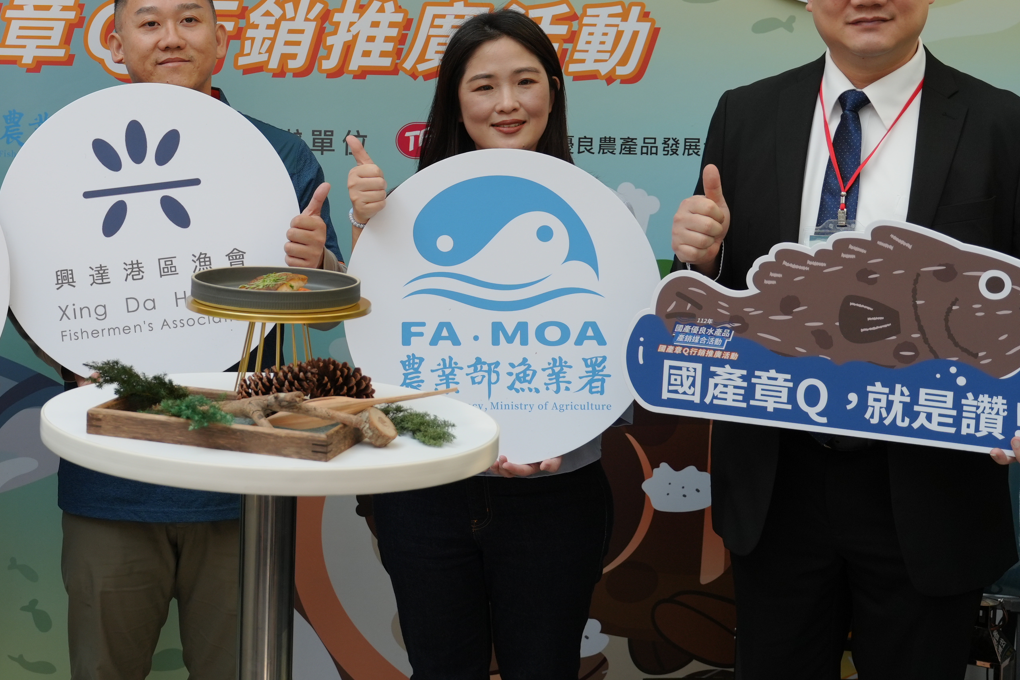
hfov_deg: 25.0
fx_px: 2238
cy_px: 191
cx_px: 135
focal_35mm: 79
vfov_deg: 17.2
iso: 320
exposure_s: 1/160
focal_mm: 44
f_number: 4
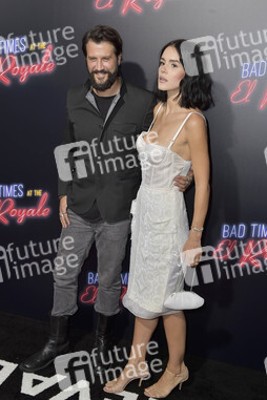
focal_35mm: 42
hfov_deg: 31.9
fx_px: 467
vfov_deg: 46.4
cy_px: 209
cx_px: 139
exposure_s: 1/250
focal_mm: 40
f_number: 6.3
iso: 250
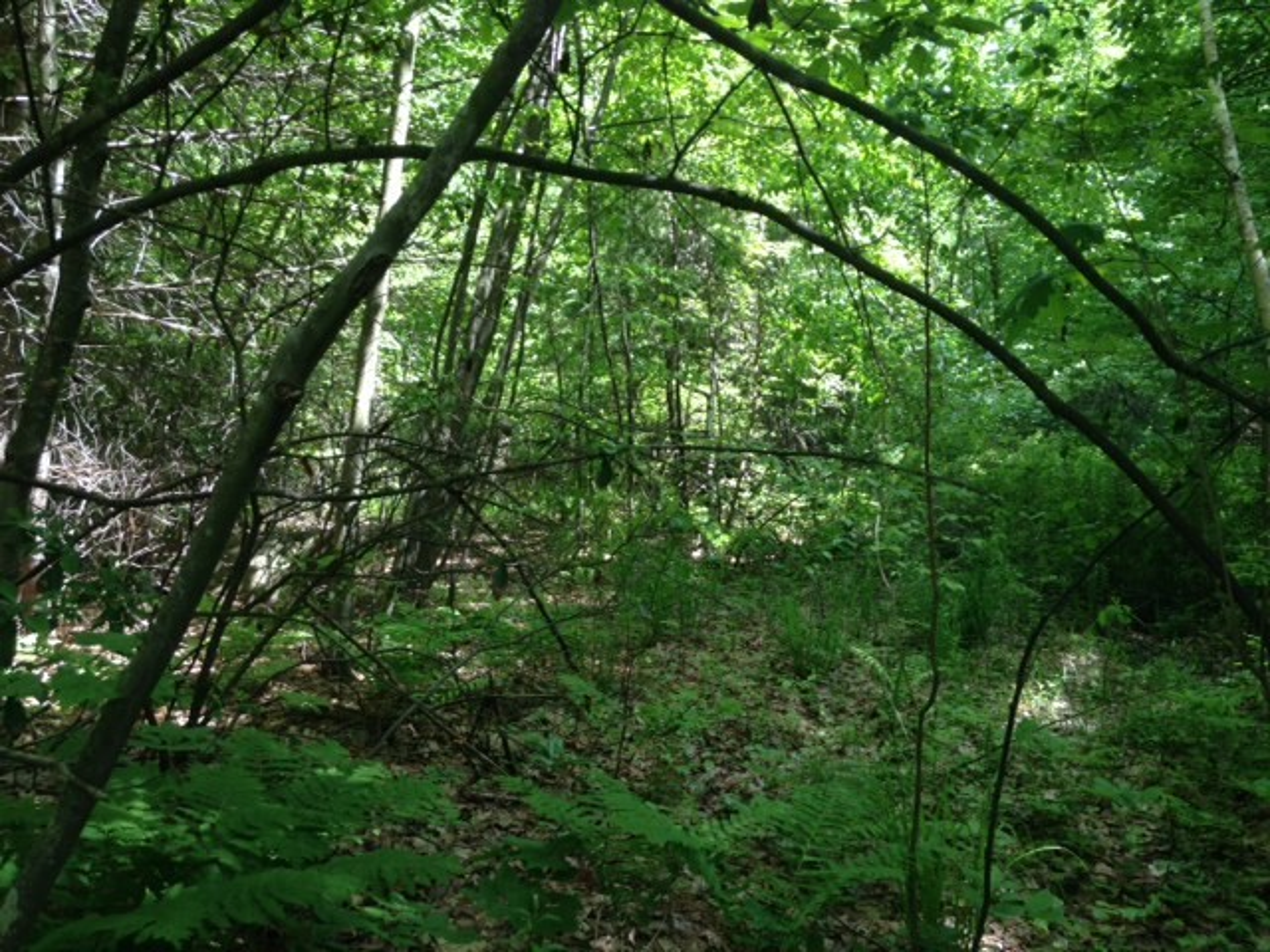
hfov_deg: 55.4
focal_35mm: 33
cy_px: 476
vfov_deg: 42.9
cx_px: 635
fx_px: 1211
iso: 64
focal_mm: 4.12
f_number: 2.4
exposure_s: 1/120
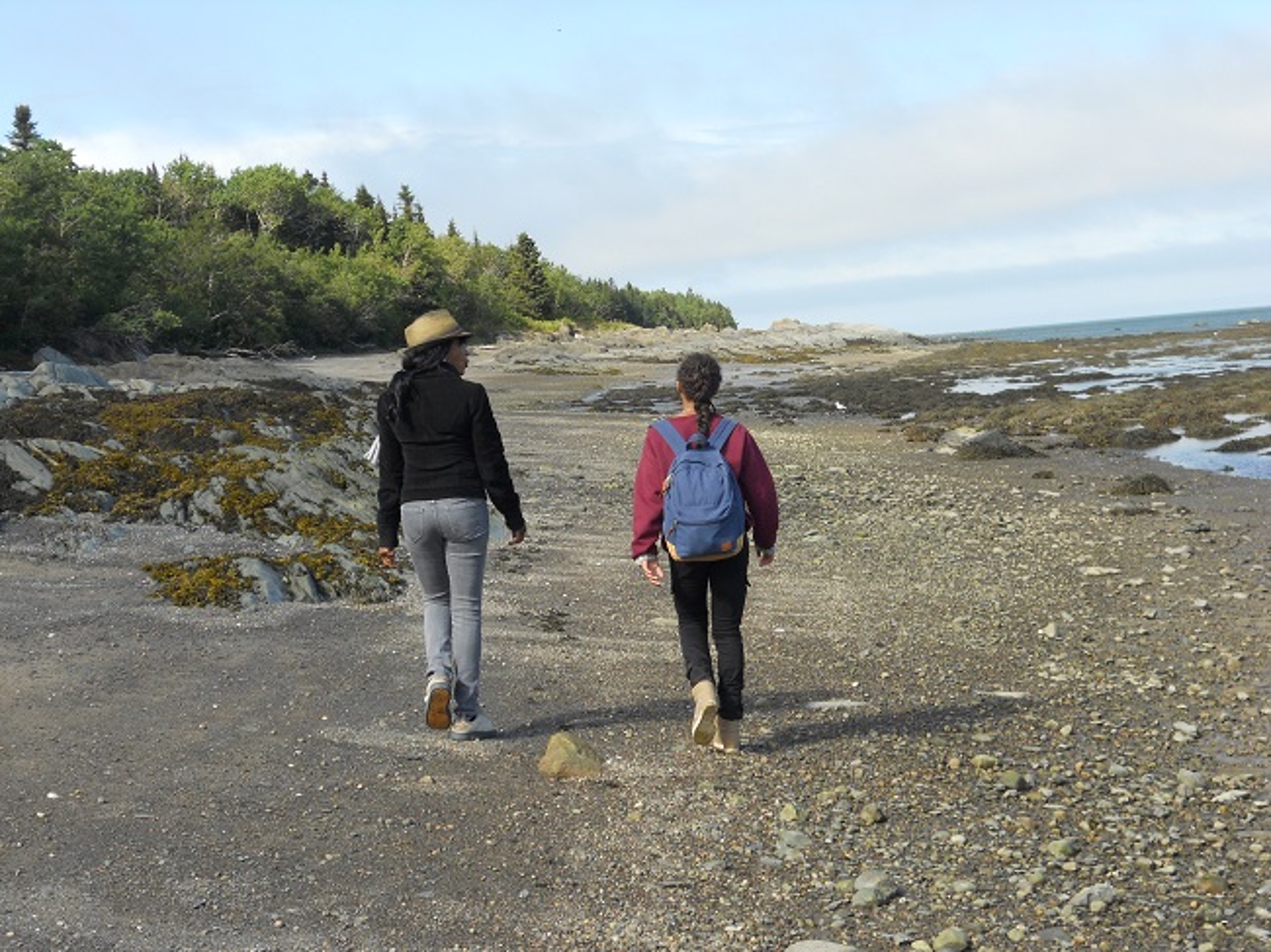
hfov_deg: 29.8
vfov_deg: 22.6
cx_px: 636
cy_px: 476
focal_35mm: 65
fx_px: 2386
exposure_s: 1/250
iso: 80
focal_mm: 11.7
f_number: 5.3
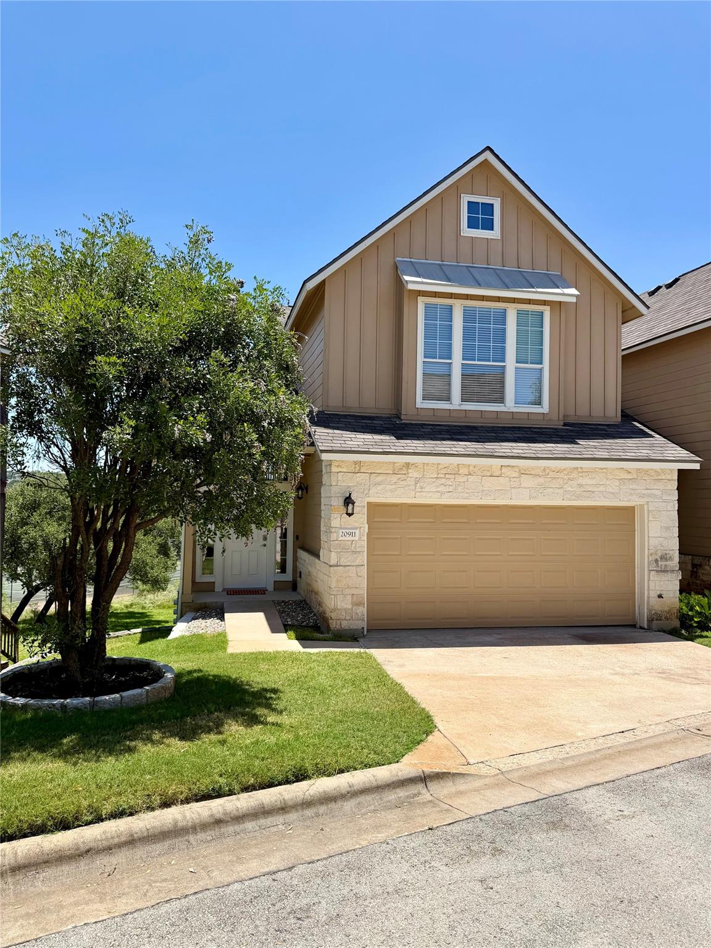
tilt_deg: +3.3
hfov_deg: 56.8
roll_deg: -1.9
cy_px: 474
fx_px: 657
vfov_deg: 71.6
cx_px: 356
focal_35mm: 24
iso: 80
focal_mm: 6.76
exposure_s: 1/4673
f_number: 1.78
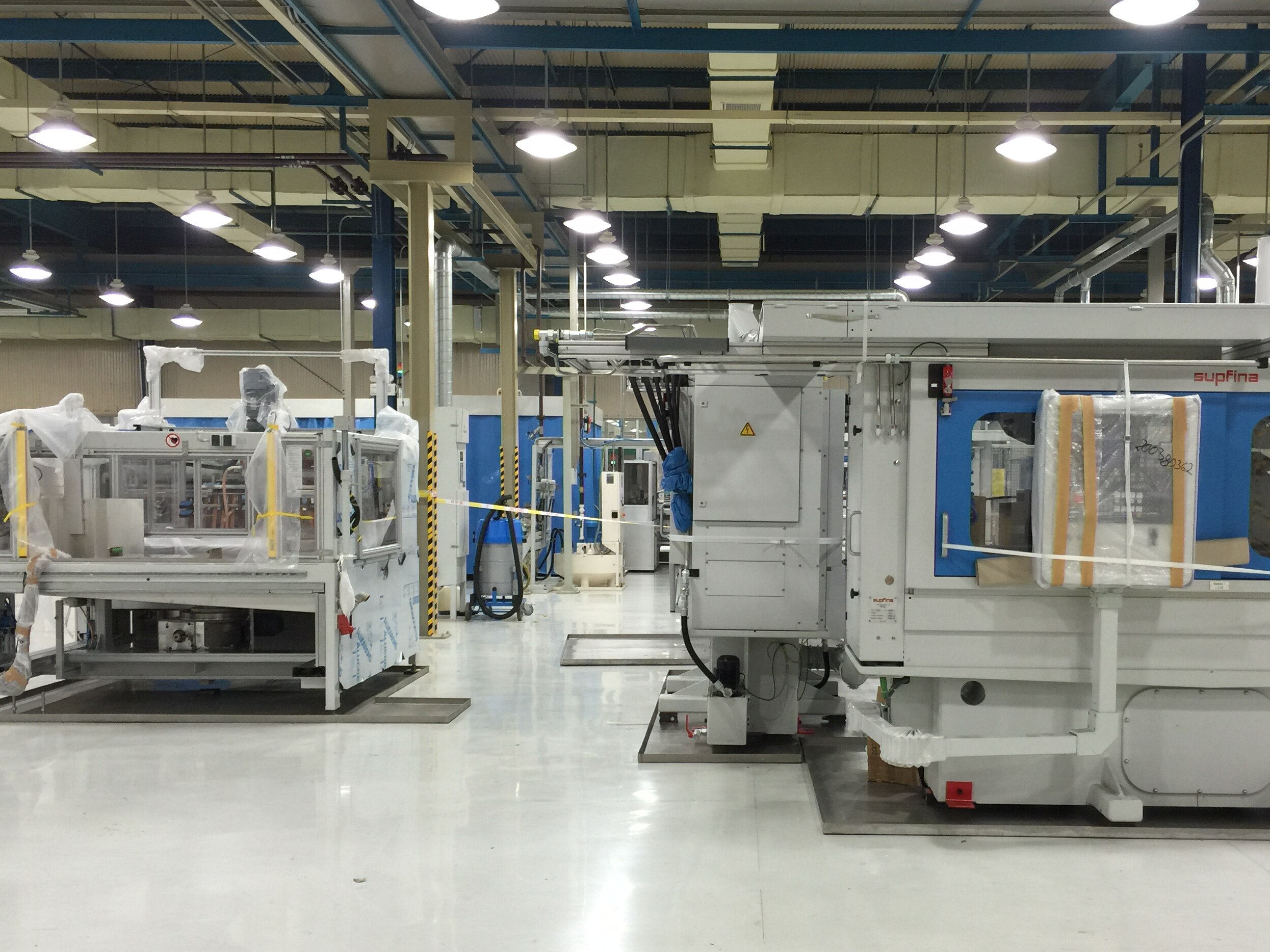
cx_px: 742
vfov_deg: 37.6
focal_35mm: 38
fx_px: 1394
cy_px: 561
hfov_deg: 48.8
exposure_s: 1/15
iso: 32
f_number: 2.2
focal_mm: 4.15
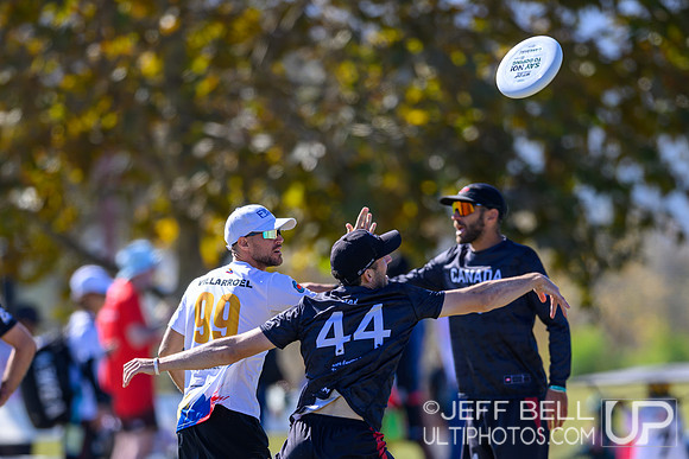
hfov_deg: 3.0
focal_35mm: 676
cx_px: 344
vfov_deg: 2.0
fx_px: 12942
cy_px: 388
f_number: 3.2
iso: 100
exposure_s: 1/1000
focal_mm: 400
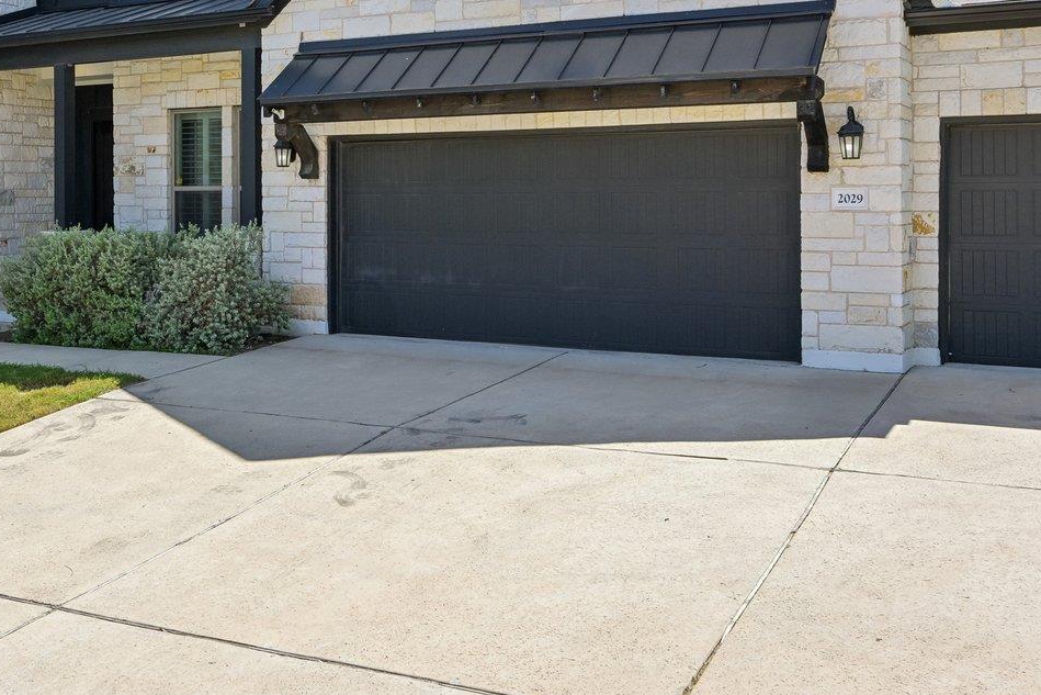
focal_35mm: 42
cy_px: 187
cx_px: 341
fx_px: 1217
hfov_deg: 45.6
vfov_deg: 31.4
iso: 100
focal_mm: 19.5
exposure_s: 1/350
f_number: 6.7
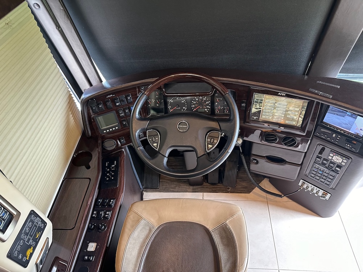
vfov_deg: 56.8
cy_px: 136
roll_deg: +6.4
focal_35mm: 24
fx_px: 252
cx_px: 182
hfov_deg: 71.6
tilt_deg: -44.8
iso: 320
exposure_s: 1/60
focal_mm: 6.86
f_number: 1.78
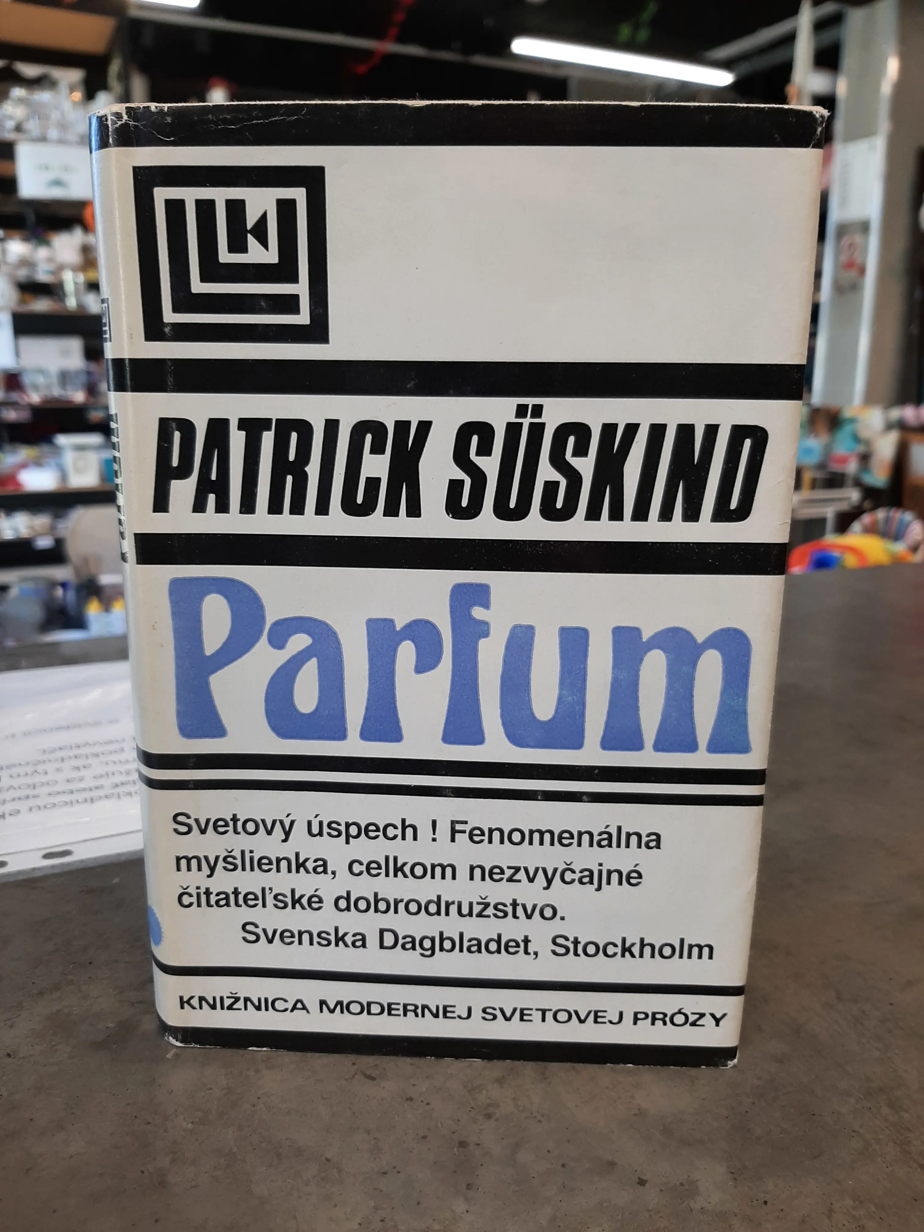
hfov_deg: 53.1
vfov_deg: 67.3
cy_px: 616
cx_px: 462
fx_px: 925
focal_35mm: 26
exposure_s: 1/50
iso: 50
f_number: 1.7
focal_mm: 3.93
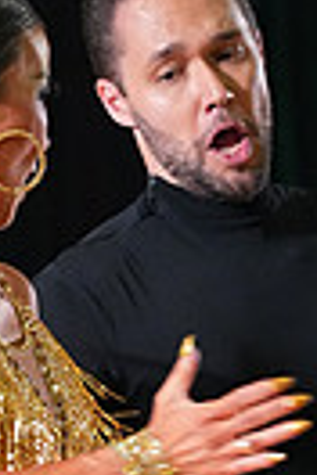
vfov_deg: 3.9
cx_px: 34
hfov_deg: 2.6
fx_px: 7026
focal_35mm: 532
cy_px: 774
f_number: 5
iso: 8000
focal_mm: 121
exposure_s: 1/400
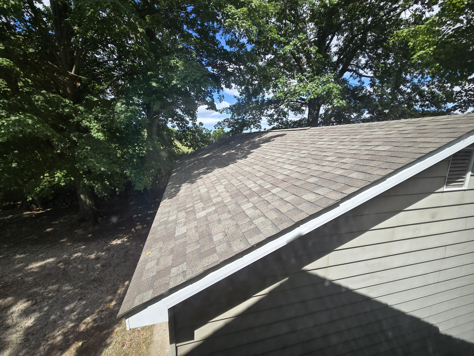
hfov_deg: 106.2
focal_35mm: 13
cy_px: 178
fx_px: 178
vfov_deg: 89.9
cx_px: 237
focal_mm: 2.2
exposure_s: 1/777
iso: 50
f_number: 2.2
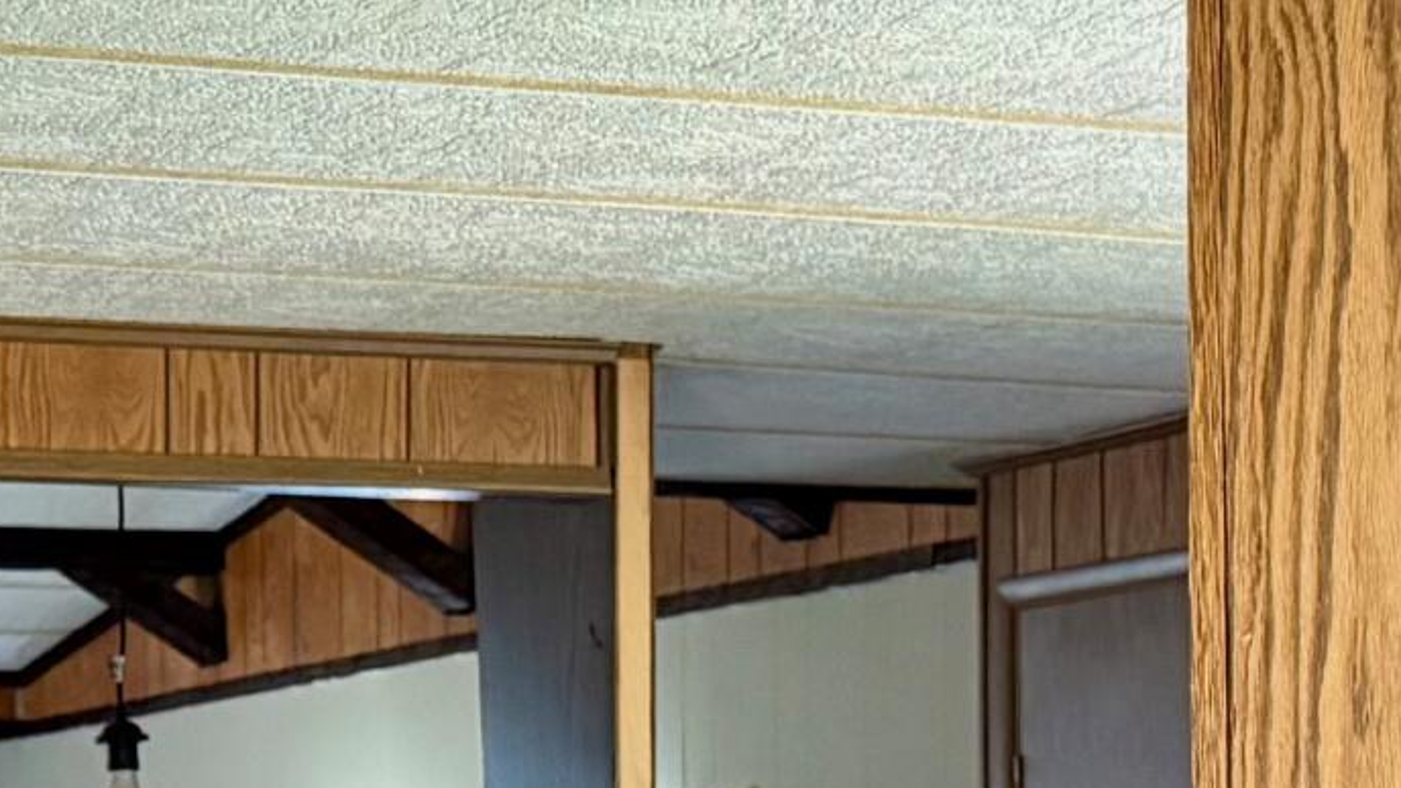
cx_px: -55
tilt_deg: +0.6
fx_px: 4235
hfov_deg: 18.2
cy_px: 922
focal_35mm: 114
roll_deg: +0.5
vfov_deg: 10.5
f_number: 1.78
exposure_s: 1/40
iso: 640
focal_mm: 6.76
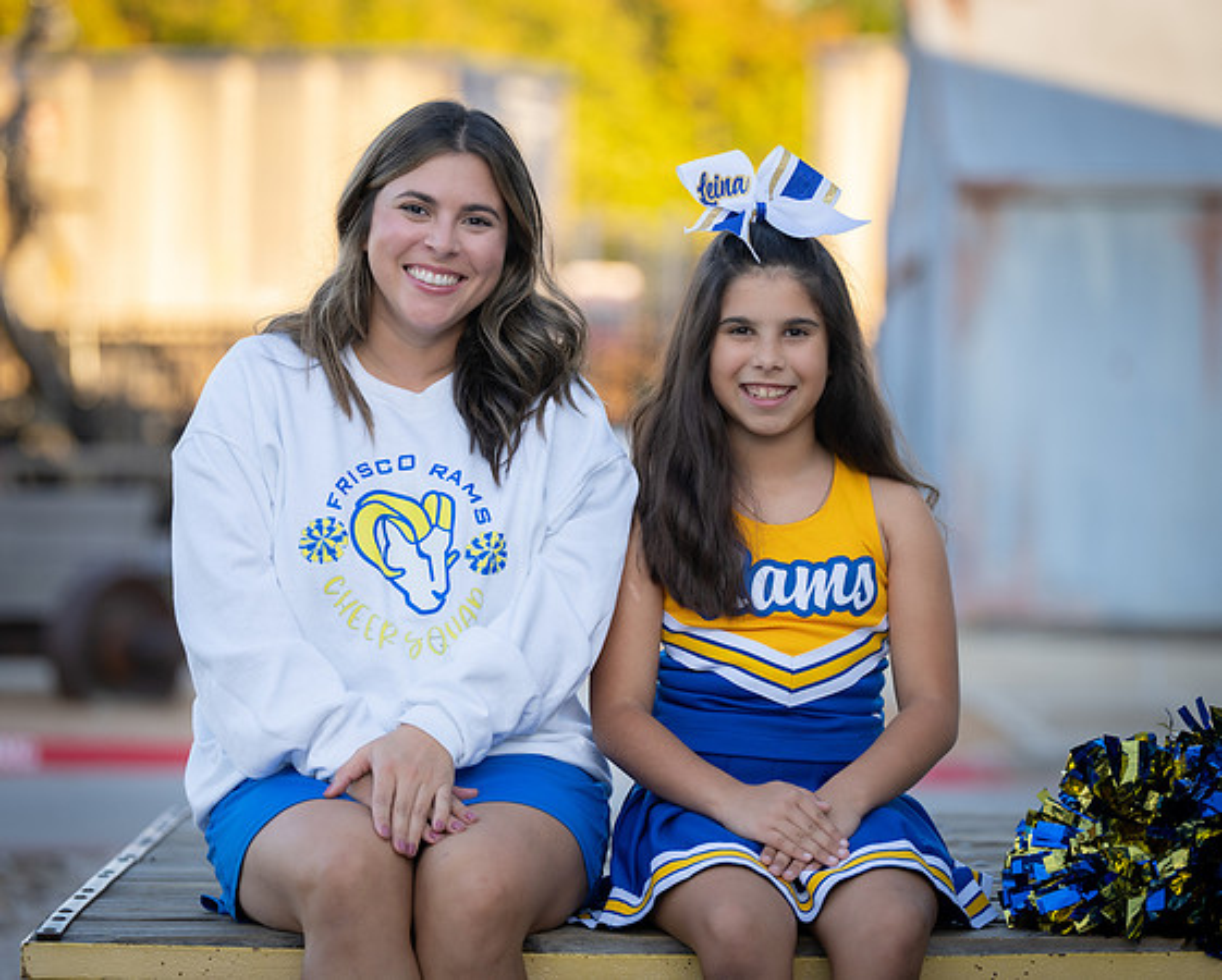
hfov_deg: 12.4
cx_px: 657
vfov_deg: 10.0
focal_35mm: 155
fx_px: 5611
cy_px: 519
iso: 125
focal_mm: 127
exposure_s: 1/320
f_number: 2.8
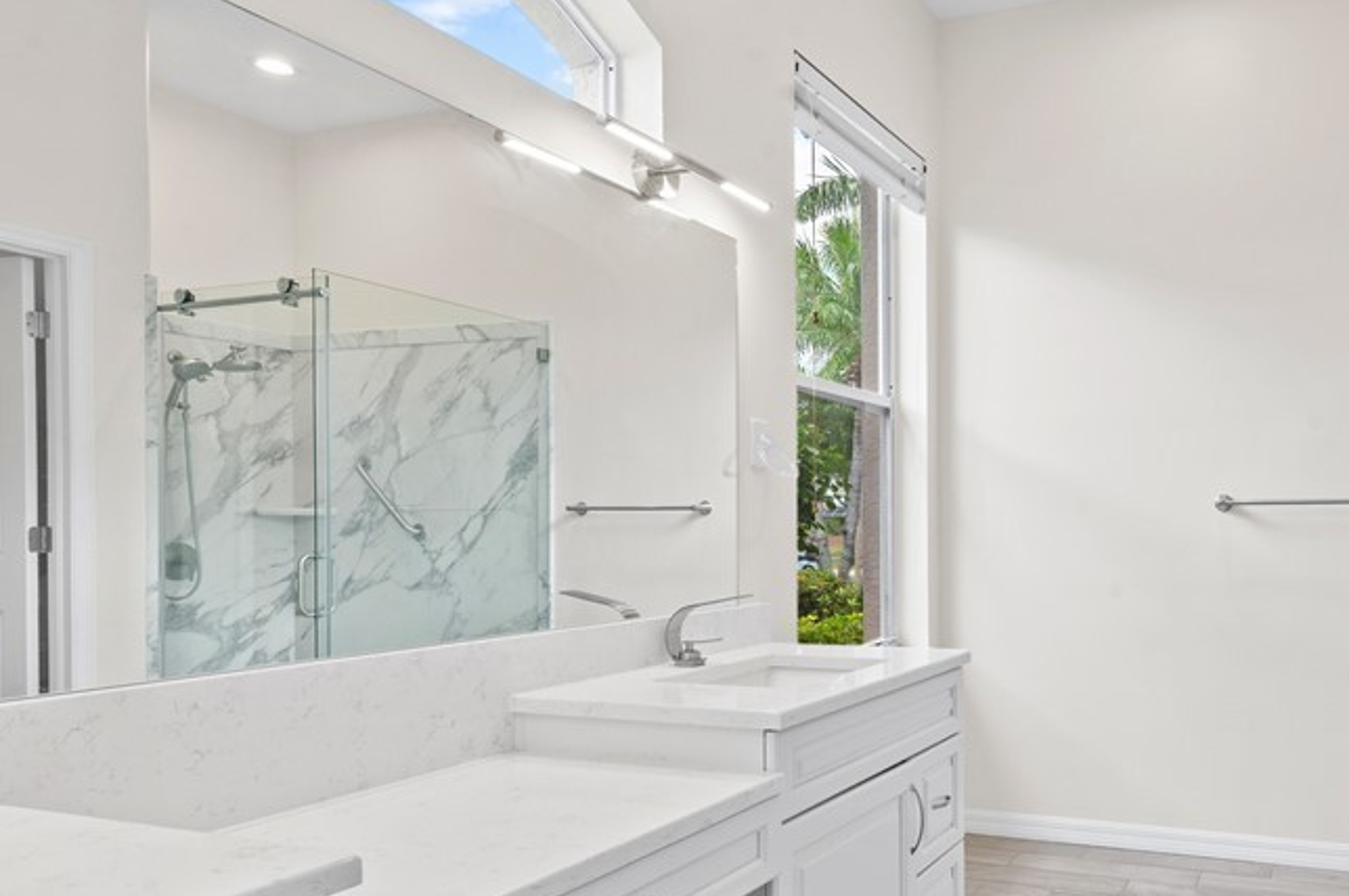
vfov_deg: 47.7
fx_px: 1011
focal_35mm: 27
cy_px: 518
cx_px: 971
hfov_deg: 64.4
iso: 320
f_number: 10
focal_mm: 16
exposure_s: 1/13
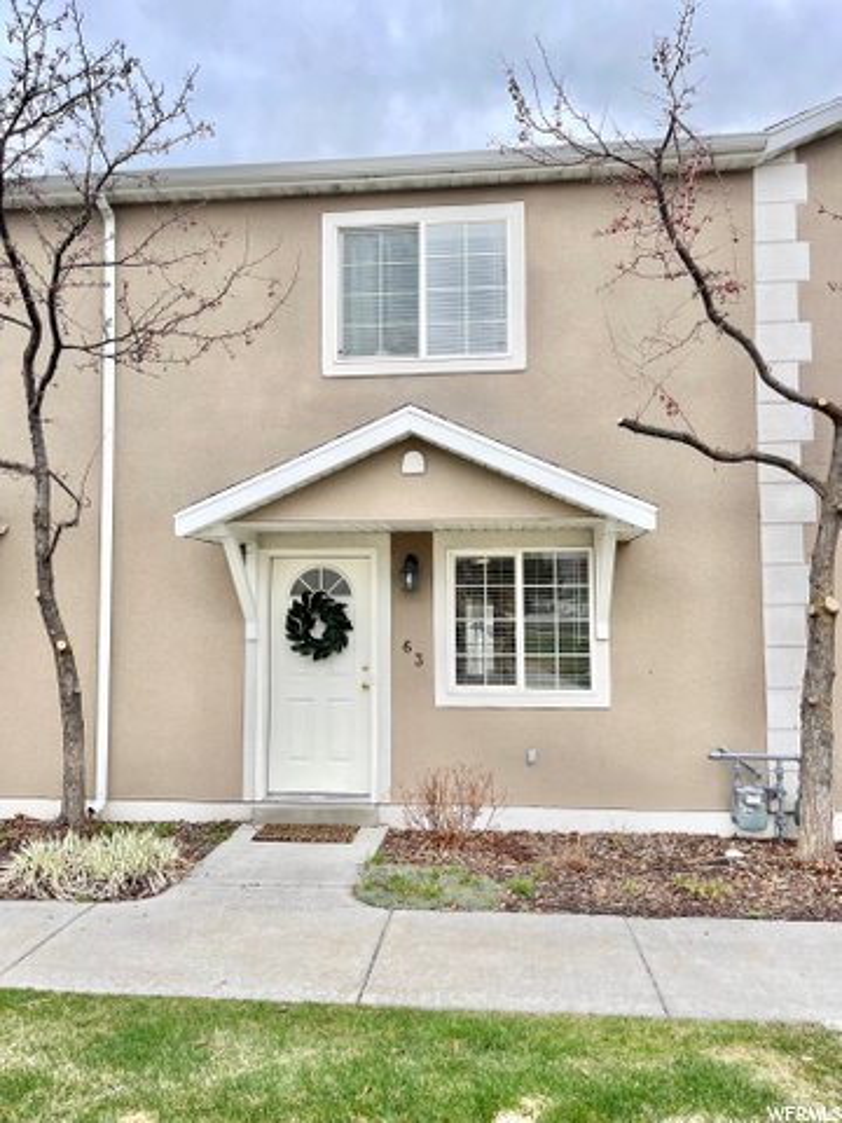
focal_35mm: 26
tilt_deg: +4.1
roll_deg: +0.9
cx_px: 421
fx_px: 843
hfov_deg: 53.1
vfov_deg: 67.3
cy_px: 562
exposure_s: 1/813
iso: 32
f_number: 1.6
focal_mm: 5.1
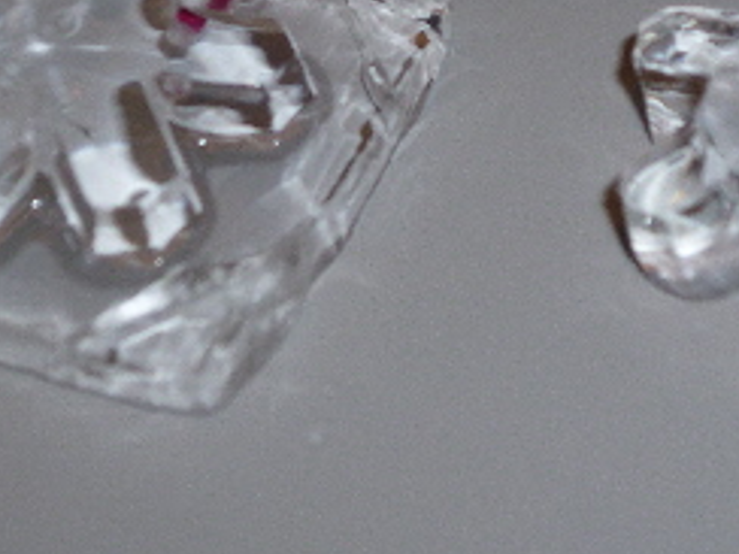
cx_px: 430
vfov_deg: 10.9
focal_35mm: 135
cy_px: 20
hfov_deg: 14.6
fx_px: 2882
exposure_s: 1/60
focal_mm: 11.7
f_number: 4.1
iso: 100
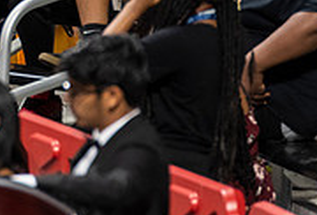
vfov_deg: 1.5
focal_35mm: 943
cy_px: -138
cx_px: -195
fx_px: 8346
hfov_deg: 2.2
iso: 1000
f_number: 3.5
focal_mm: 200
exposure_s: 1/100
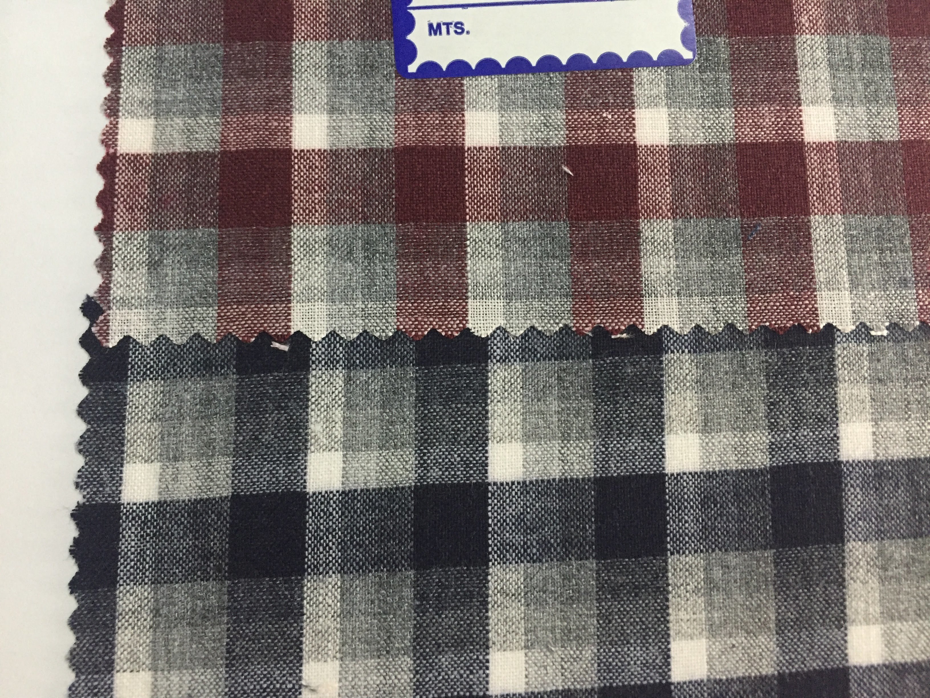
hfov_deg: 61.7
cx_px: 465
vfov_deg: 48.2
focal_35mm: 29
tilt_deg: -84.5
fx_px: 779
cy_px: 349
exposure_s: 1/20
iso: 250
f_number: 2.2
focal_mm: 4.15
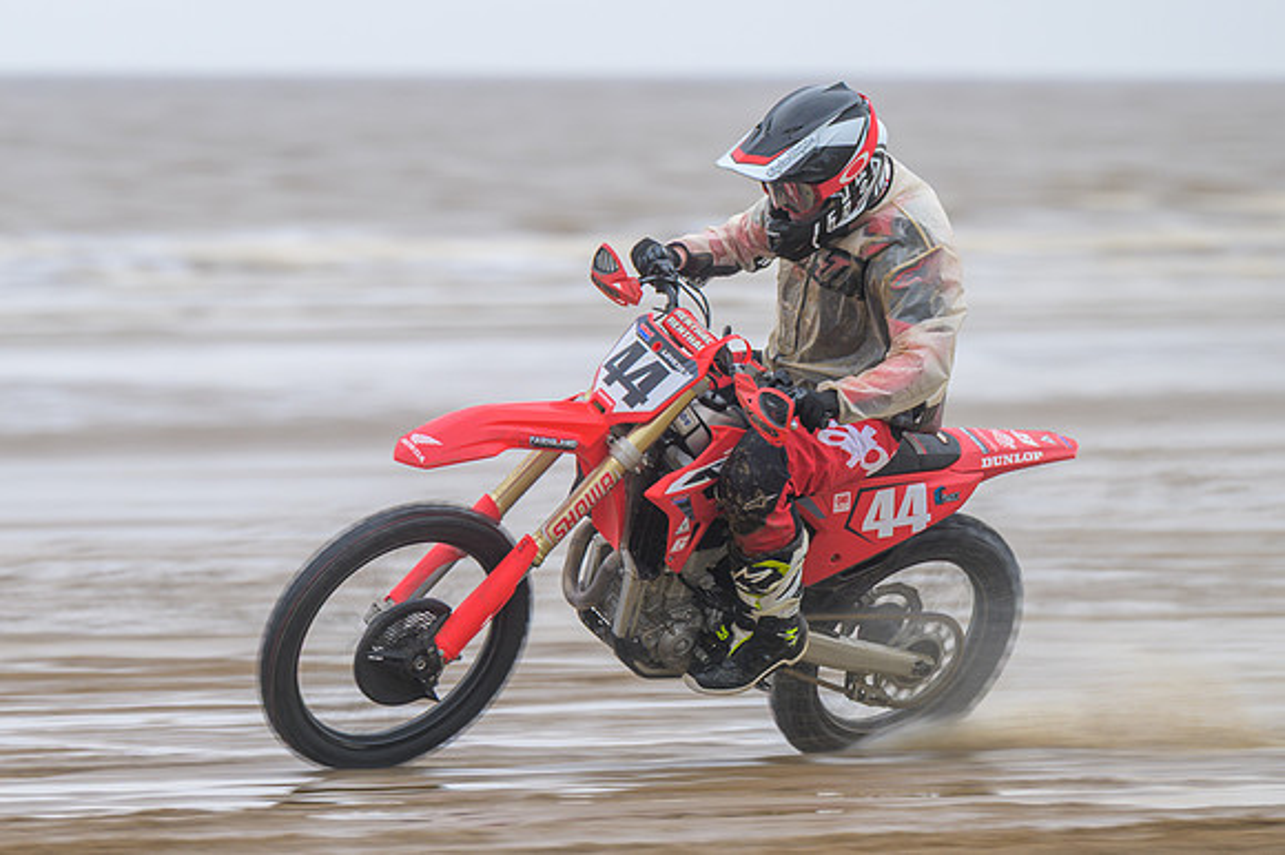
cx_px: 584
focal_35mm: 338
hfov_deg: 6.1
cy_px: 447
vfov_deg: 4.1
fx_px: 12072
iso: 64
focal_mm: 200
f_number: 4
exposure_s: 1/250
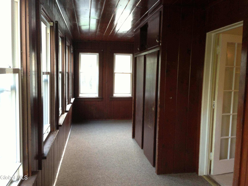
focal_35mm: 33
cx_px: 124
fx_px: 236
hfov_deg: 55.4
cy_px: 93
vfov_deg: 42.9
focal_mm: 4.13
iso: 250
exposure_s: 1/20
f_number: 2.4
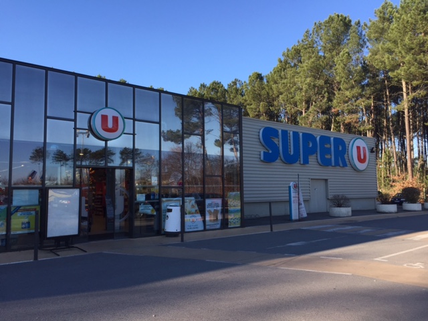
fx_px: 359
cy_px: 160
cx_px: 214
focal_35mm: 29
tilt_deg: +3.9
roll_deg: +1.1
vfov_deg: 48.2
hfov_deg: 61.7
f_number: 2.2
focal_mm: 4.15
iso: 32
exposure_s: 1/719
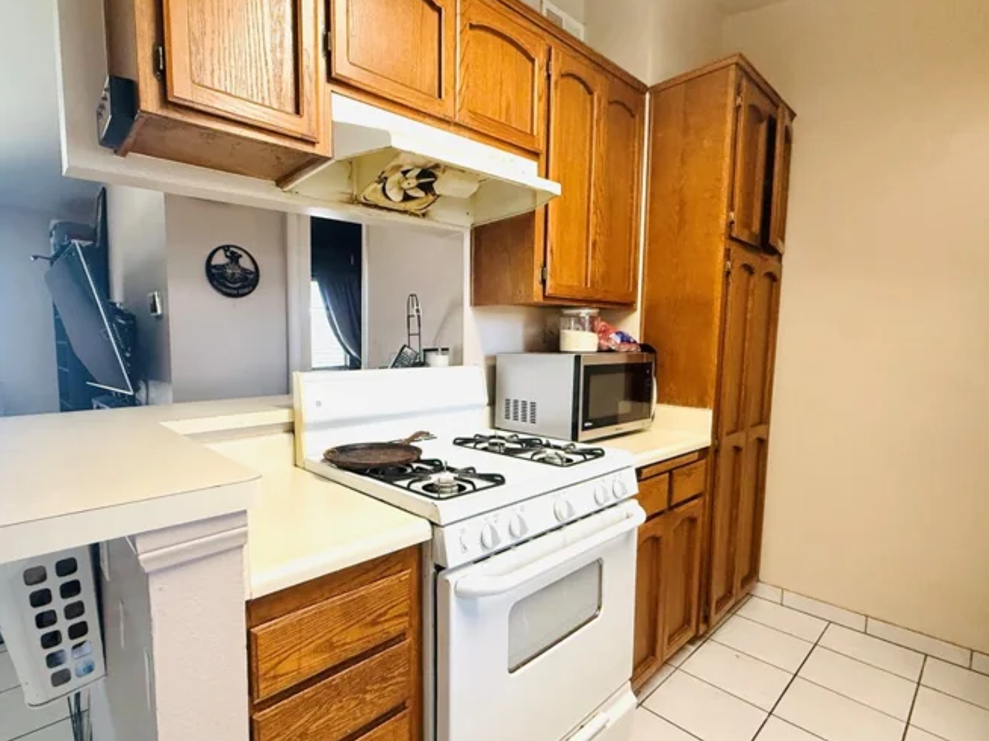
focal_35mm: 16
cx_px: 473
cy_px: 386
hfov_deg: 94.5
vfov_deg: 78.0
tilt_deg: -4.7
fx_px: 457
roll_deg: +0.2
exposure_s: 1/120
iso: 320
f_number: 2.2
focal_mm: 2.22
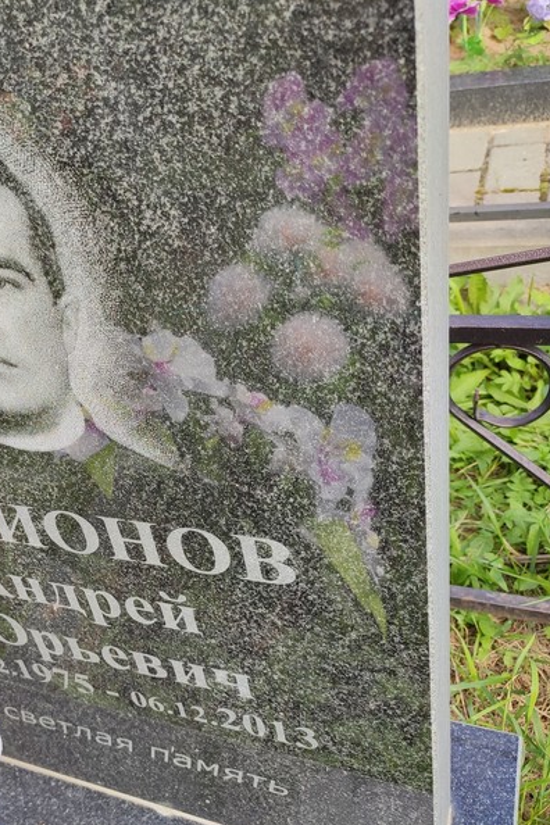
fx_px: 802
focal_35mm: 35
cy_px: 415
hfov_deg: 36.3
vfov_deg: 54.4
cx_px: 94
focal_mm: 6.04
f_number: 1.9
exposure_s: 1/215
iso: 50
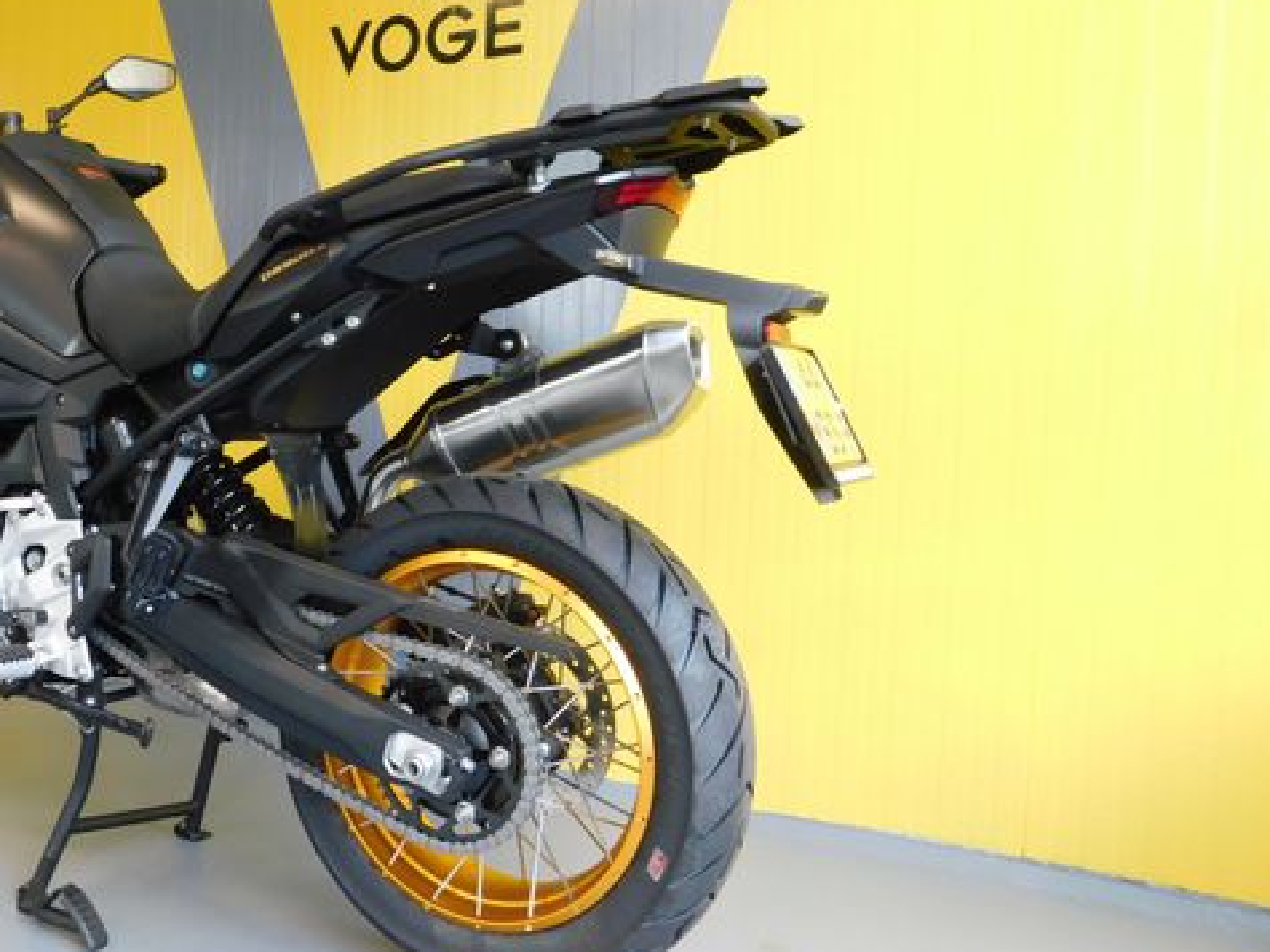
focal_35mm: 31
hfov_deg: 57.1
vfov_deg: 45.4
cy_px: 436
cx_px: 428
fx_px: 1137
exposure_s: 1/30
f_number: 3
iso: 160
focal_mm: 4
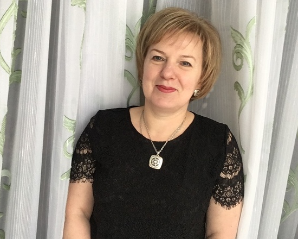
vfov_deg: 44.5
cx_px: 138
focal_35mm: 33
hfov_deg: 54.2
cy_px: 121
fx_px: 291
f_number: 2.4
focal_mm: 2.15
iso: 100
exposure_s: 1/33
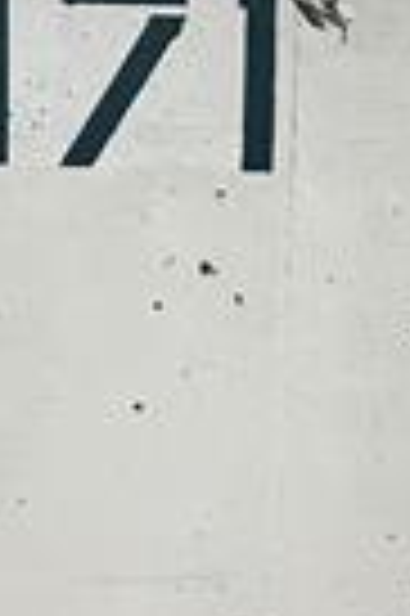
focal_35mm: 95
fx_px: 1627
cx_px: 158
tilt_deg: -8.5
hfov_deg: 14.4
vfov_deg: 21.3
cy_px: 175
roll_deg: -0.3
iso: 500
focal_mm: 5.7
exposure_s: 1/60
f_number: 1.5
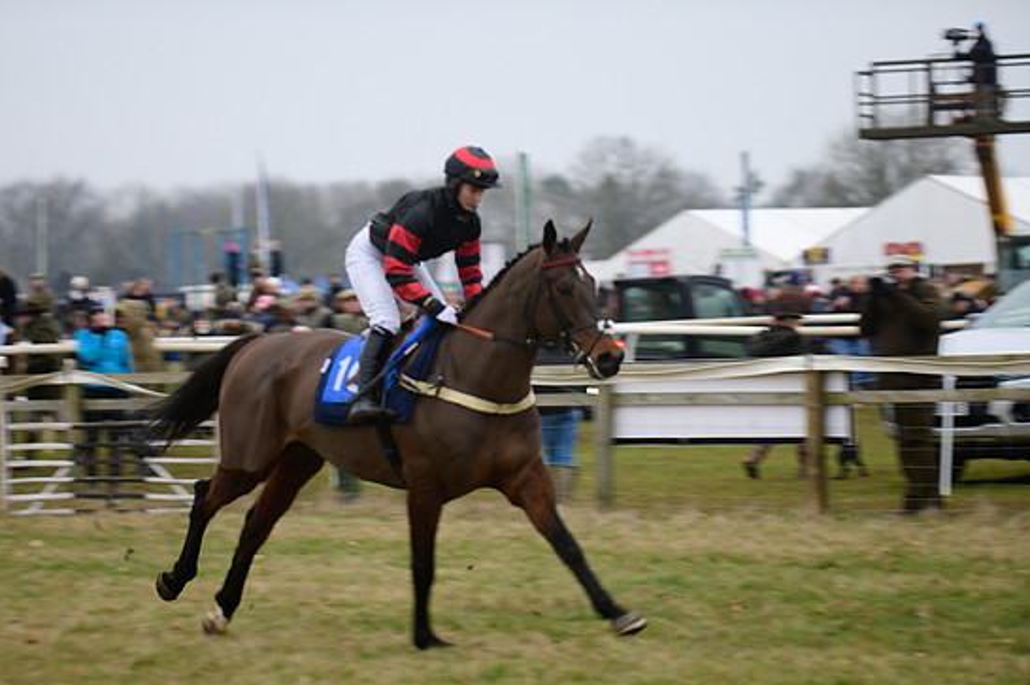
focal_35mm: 154
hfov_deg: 13.3
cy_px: 360
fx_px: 4402
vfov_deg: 8.9
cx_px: 485
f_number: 4
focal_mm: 145
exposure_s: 1/200
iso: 1250
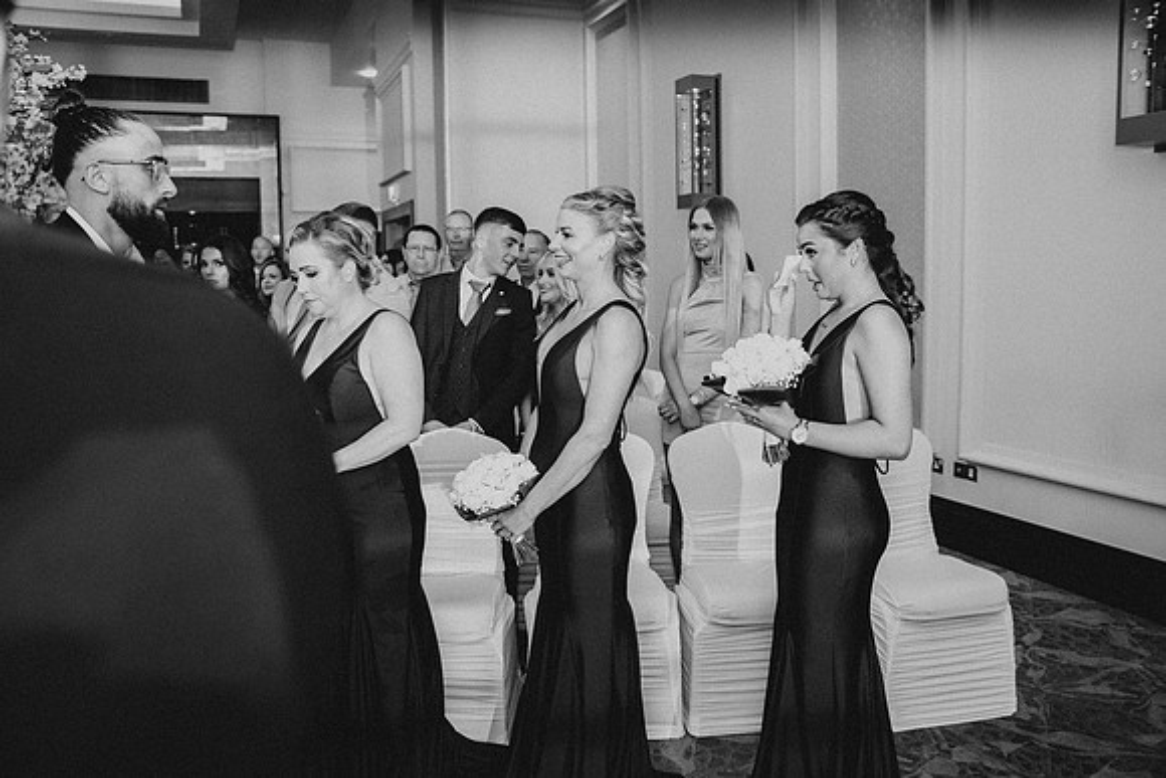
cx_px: 583
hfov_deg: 65.5
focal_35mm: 28
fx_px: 907
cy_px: 389
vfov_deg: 46.4
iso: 2000
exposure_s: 1/250
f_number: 3.2
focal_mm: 28
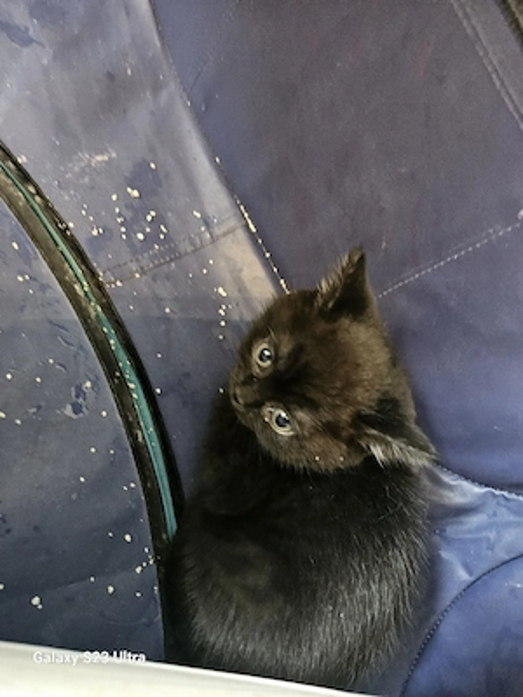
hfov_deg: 58.9
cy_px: 348
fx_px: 463
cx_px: 262
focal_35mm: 23
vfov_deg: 73.9
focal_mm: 6.3
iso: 1000
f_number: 1.7
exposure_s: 1/25.1
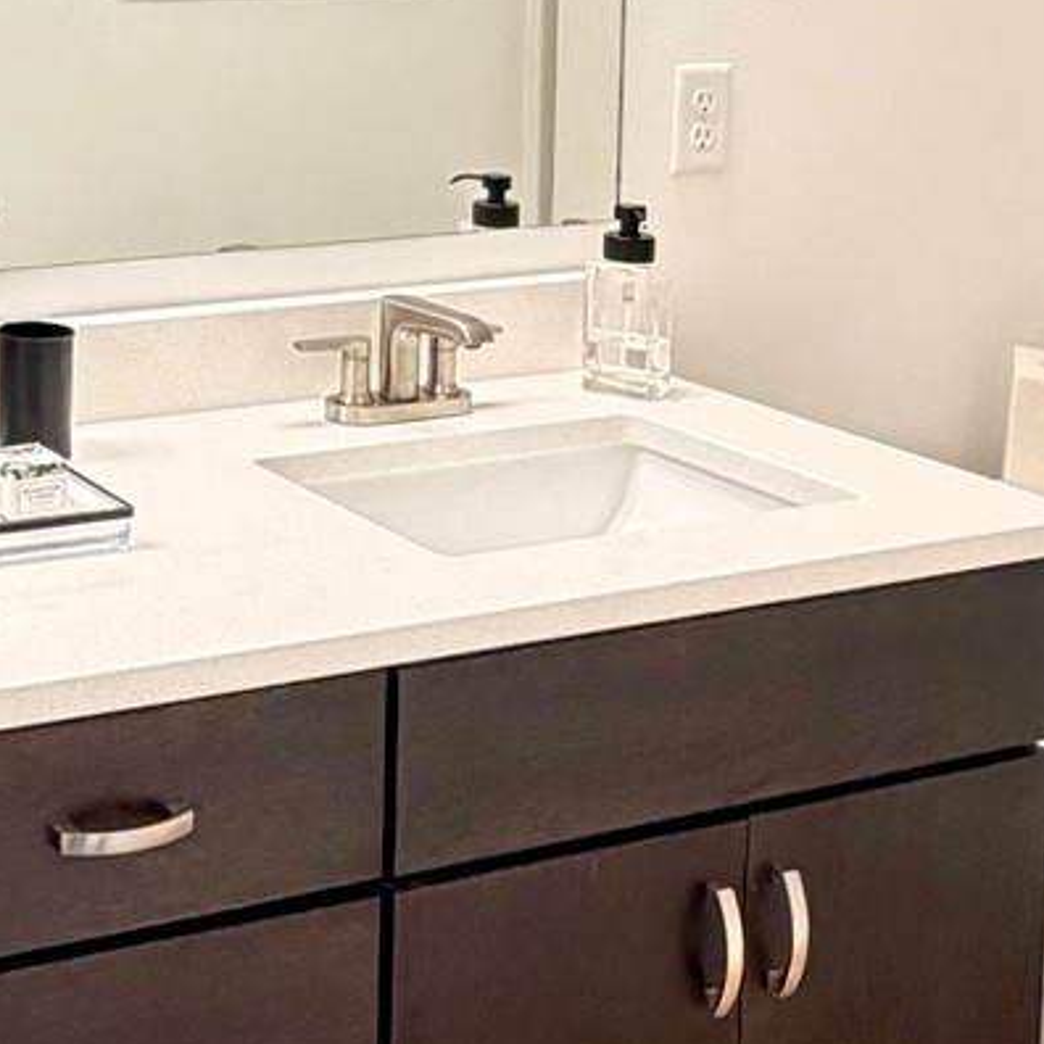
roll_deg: -0.5
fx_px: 2184
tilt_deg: -5.0
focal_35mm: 64
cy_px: 26
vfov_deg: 25.7
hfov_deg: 24.3
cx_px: -221
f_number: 2.2
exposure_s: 1/60
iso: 400
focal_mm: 2.22
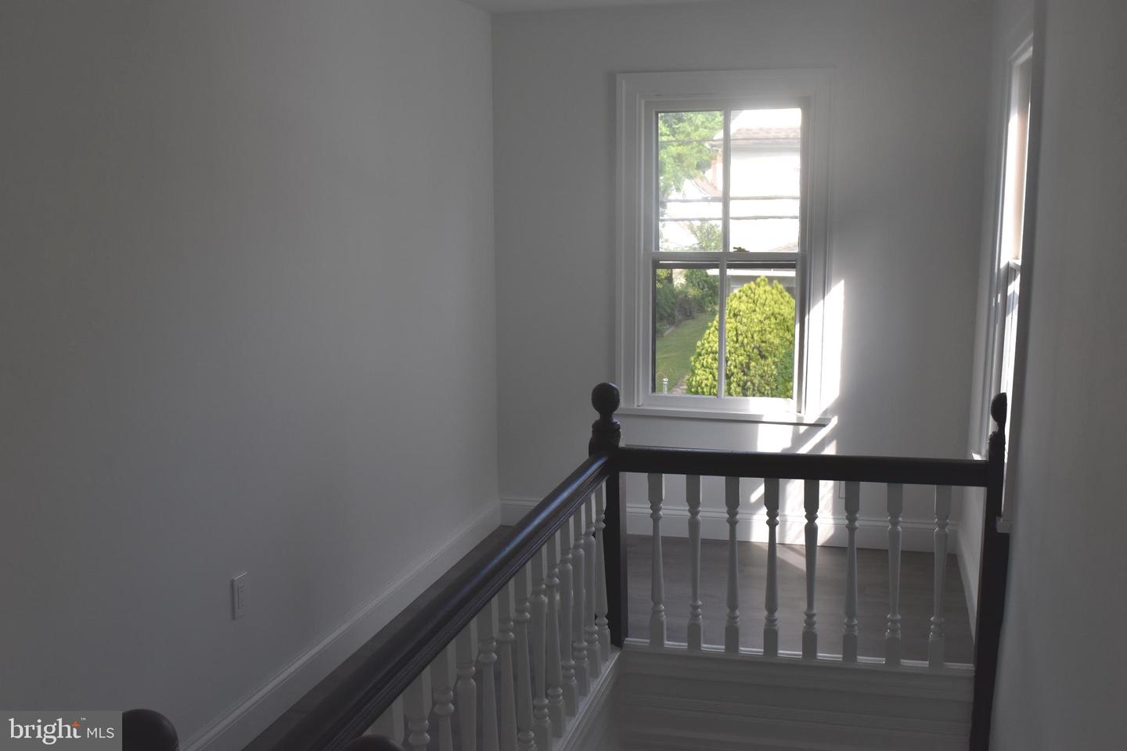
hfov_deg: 55.1
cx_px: 564
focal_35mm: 34
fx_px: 1080
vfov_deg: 38.4
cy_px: 376
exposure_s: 1/250
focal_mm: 23
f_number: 8
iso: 400
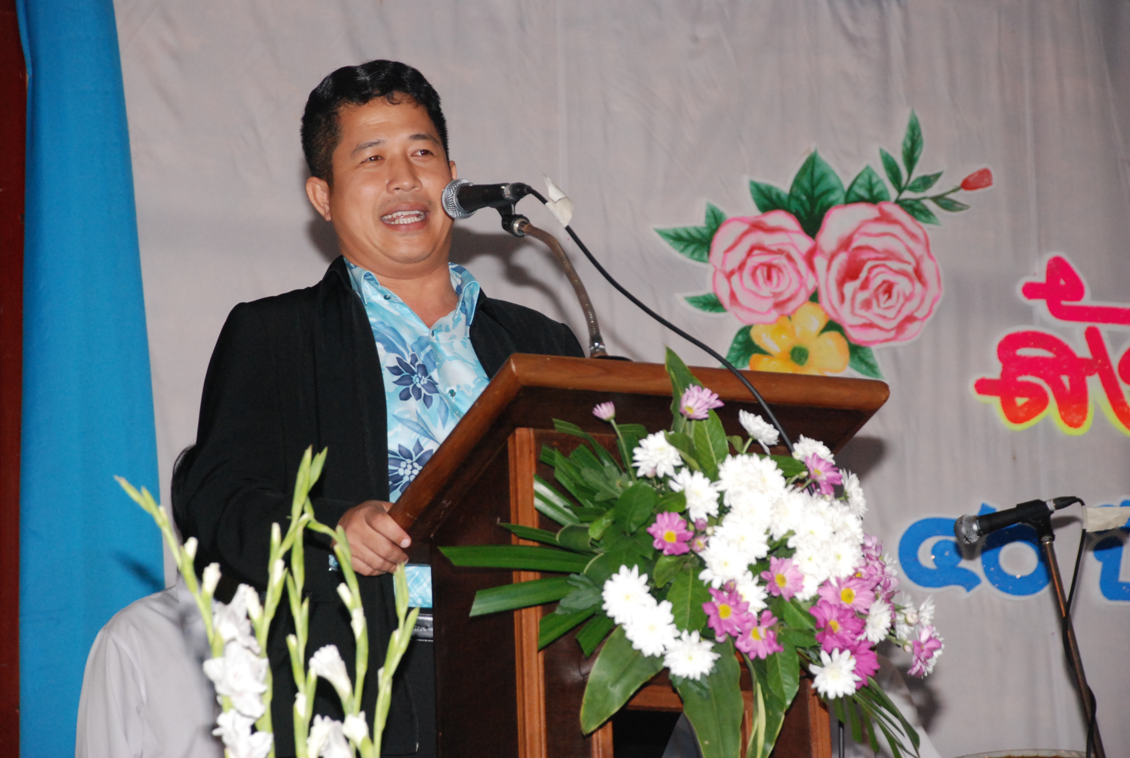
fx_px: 4246
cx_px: 565
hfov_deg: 15.2
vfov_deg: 10.2
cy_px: 379
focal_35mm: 135
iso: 1000
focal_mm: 90
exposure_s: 1/200
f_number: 5.6
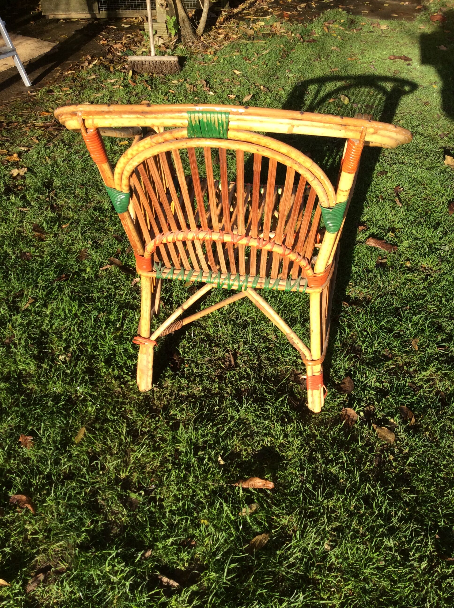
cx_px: 227
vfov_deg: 56.9
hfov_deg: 44.1
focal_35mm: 32
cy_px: 304
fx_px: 561
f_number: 2.4
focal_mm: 3.3
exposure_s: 1/657
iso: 32
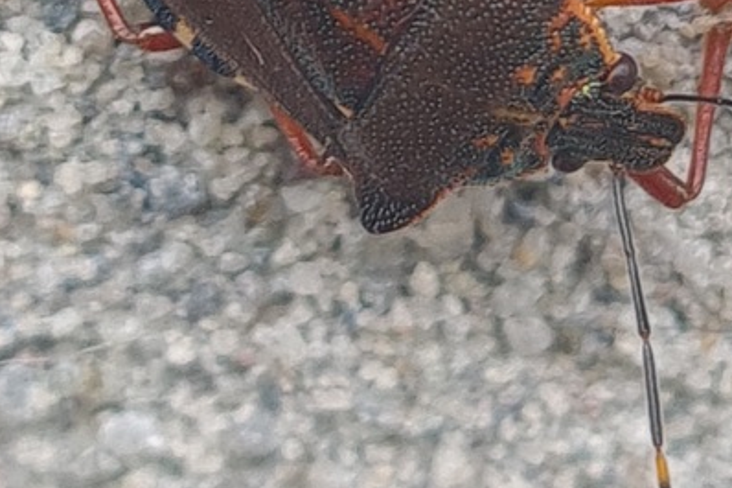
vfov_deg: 22.9
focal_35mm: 58
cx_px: 426
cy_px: 76
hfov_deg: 34.4
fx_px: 1179
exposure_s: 1/101
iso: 50
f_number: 1.8
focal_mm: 5.4
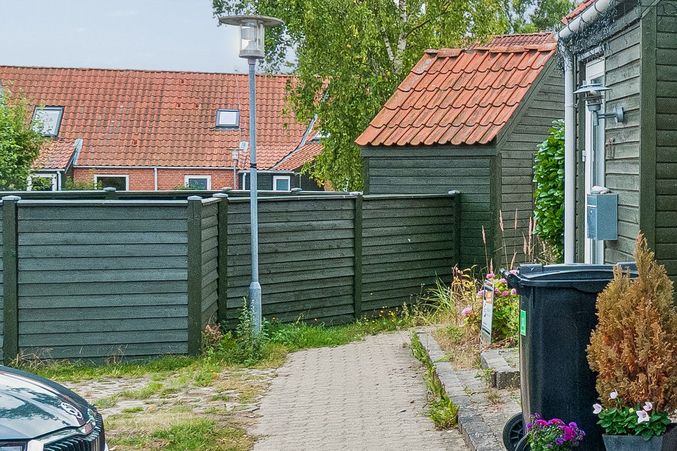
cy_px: 143
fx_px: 1109
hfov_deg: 29.2
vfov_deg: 22.9
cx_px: 815
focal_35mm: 59
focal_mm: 14
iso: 400
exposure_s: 1/250
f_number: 10
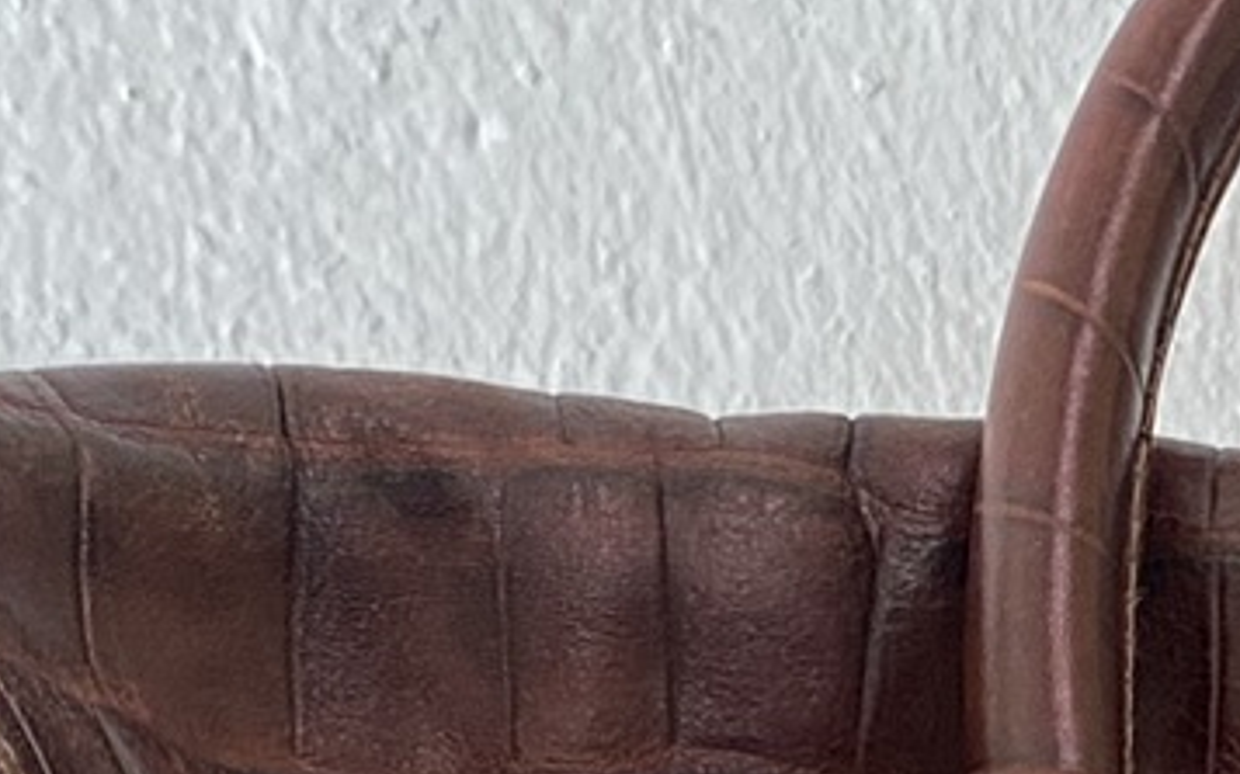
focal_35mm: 158
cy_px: 1871
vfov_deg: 7.7
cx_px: 1896
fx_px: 5339
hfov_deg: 12.5
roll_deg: +0.9
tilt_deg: -27.3
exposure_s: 1/50
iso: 100
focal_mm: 4.25
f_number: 1.8
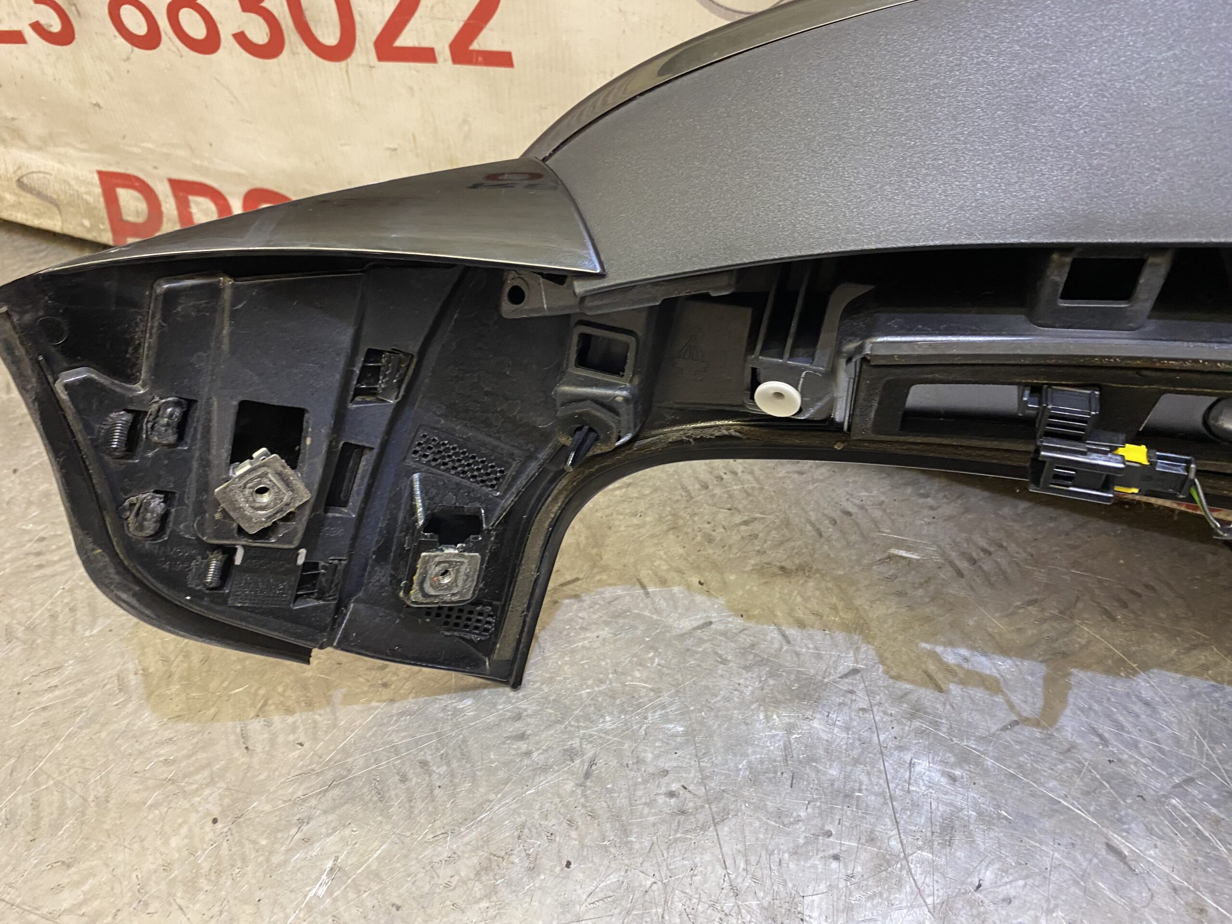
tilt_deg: -45.4
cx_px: 616
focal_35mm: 26
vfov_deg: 53.1
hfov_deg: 67.3
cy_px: 462
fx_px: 925
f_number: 1.8
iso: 250
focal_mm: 4.25
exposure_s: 1/50
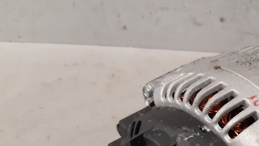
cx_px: 210
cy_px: 170
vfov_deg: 21.9
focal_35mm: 51
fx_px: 350
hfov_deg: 38.9
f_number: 1.7
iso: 200
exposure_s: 1/50
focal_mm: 3.93
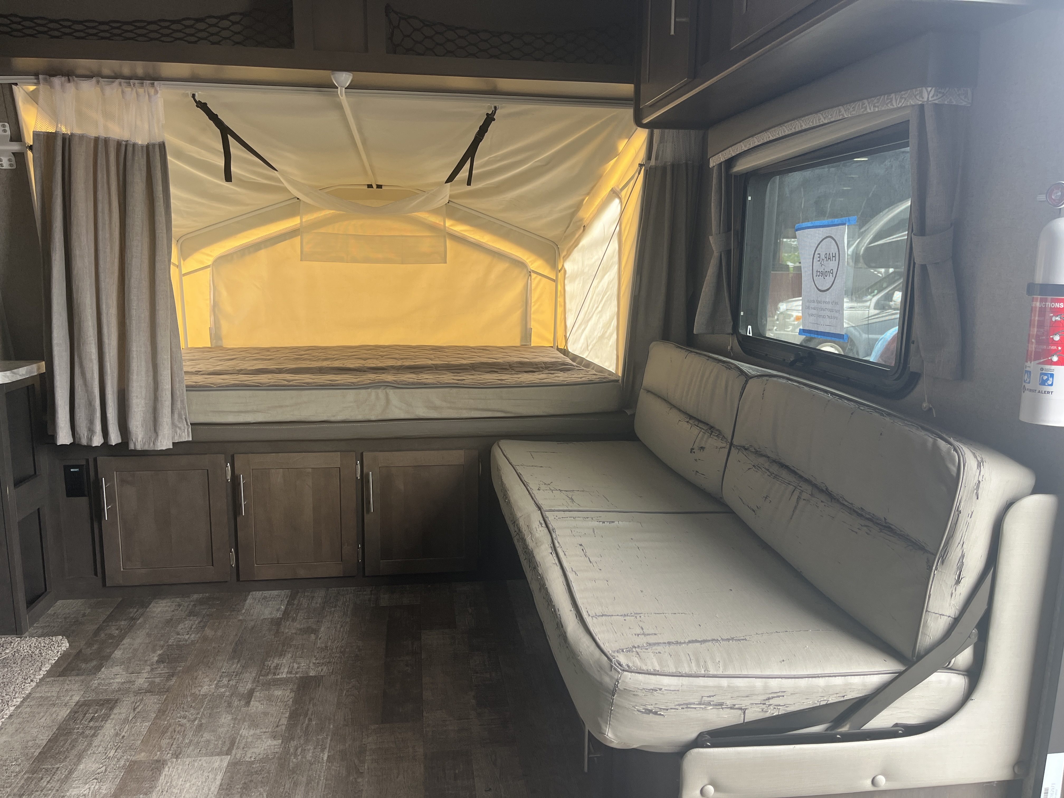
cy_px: 399
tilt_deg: -9.0
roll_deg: +0.0
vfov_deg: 53.1
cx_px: 532
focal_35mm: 26
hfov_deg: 67.3
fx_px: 799
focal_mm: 5.1
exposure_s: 1/122
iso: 64
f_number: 1.6
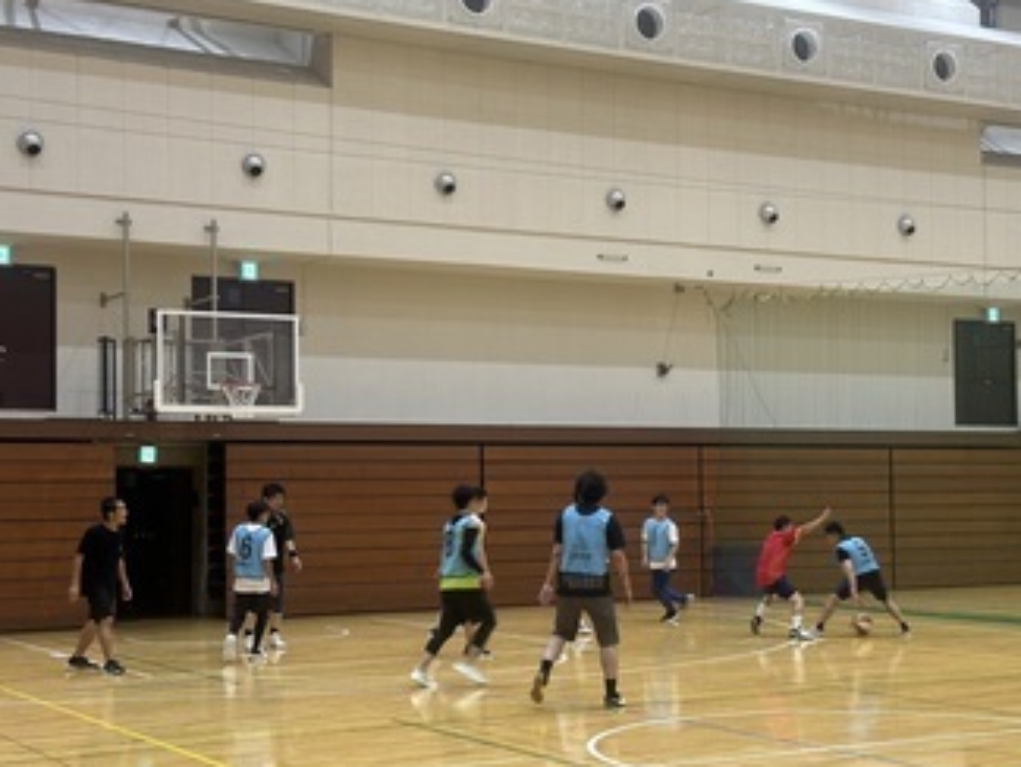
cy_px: 412
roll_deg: +0.5
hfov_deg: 32.7
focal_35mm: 59
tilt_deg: +1.5
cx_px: 572
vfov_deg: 24.8
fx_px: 1741
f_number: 1.78
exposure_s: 1/50
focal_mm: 6.86
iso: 80
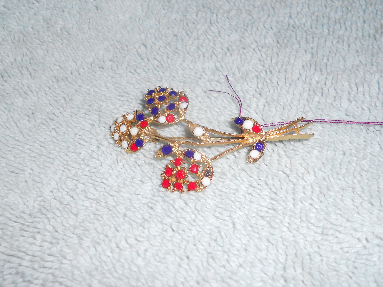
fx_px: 354
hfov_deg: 56.8
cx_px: 192
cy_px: 144
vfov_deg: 44.2
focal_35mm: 32
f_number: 8.8
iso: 80
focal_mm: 5.8
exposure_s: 1/25
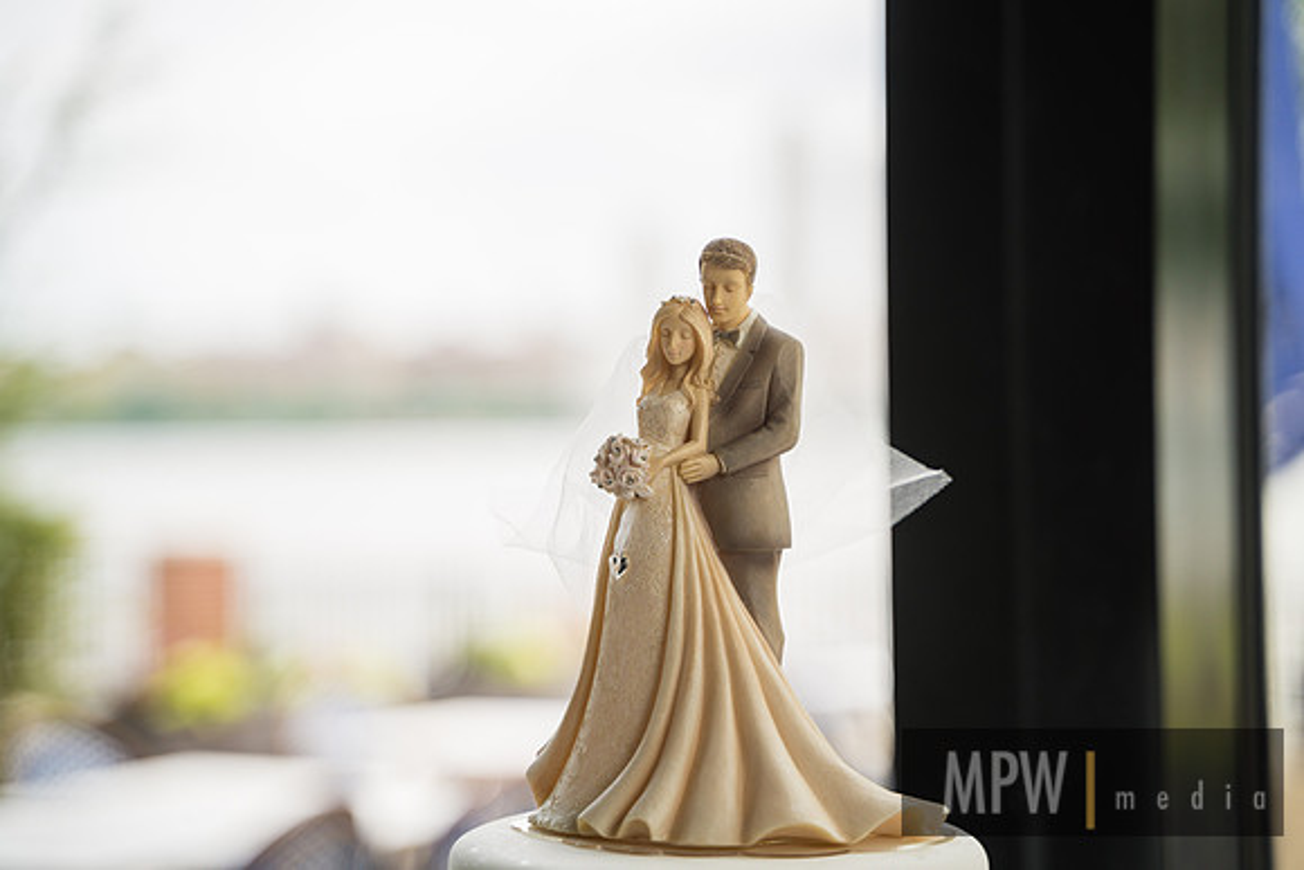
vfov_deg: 17.9
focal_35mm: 76
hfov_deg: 26.6
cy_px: 435
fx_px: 2761
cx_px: 652
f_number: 2.8
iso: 100
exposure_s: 1/320
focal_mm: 75
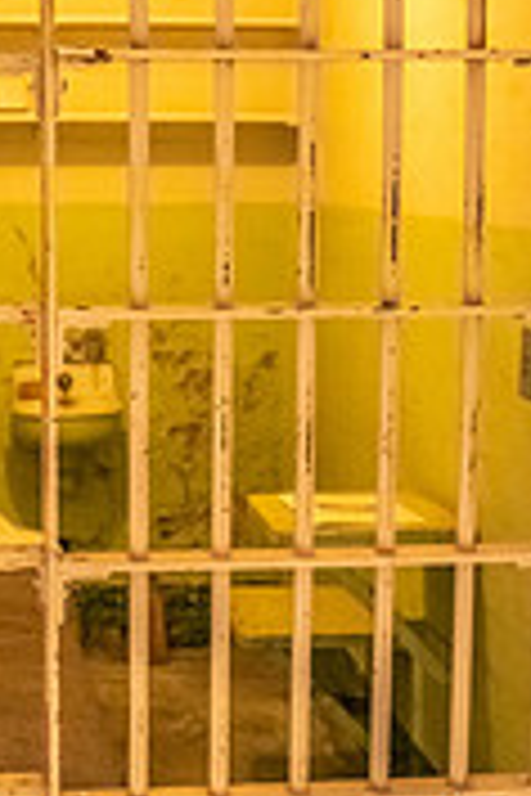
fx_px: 1571
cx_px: 54
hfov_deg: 18.9
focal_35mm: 71
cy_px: 328
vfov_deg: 28.4
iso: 4000
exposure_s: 1/250
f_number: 3.5
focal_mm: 28
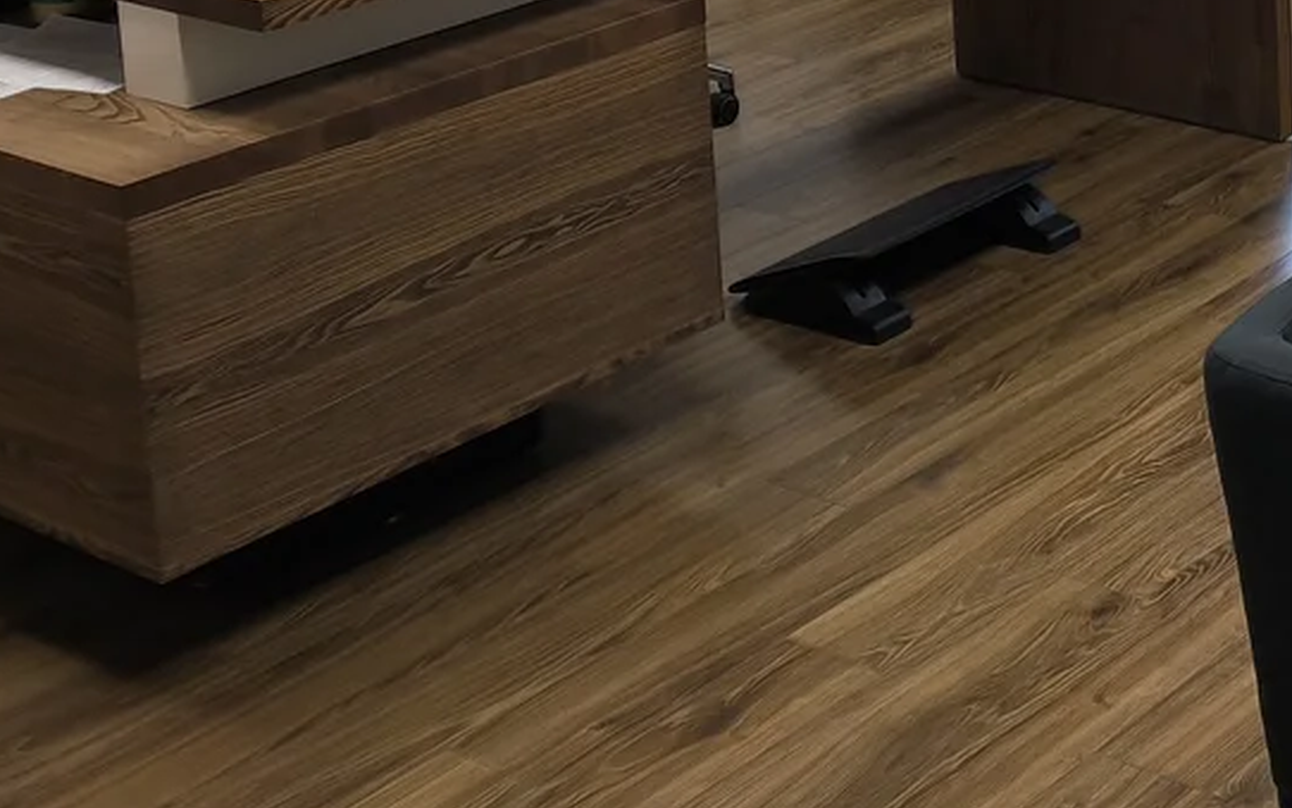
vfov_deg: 16.5
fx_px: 2536
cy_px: -400
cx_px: 1616
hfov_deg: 25.2
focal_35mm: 72
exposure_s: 1/100
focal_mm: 6.57
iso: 64
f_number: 1.6
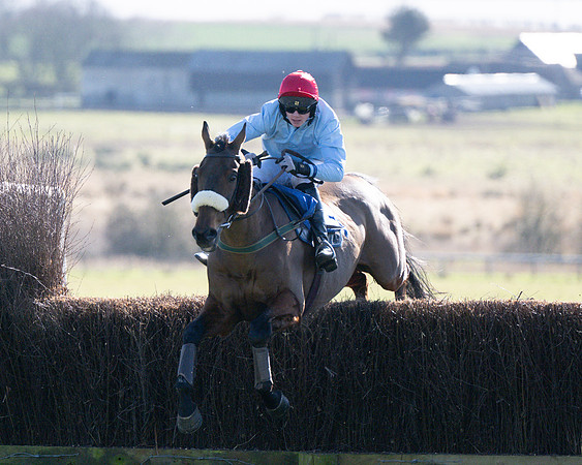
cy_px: 164
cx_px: 316
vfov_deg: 3.5
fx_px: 7531
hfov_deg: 4.4
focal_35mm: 437
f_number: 2.8
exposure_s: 1/6400
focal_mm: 200
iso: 400
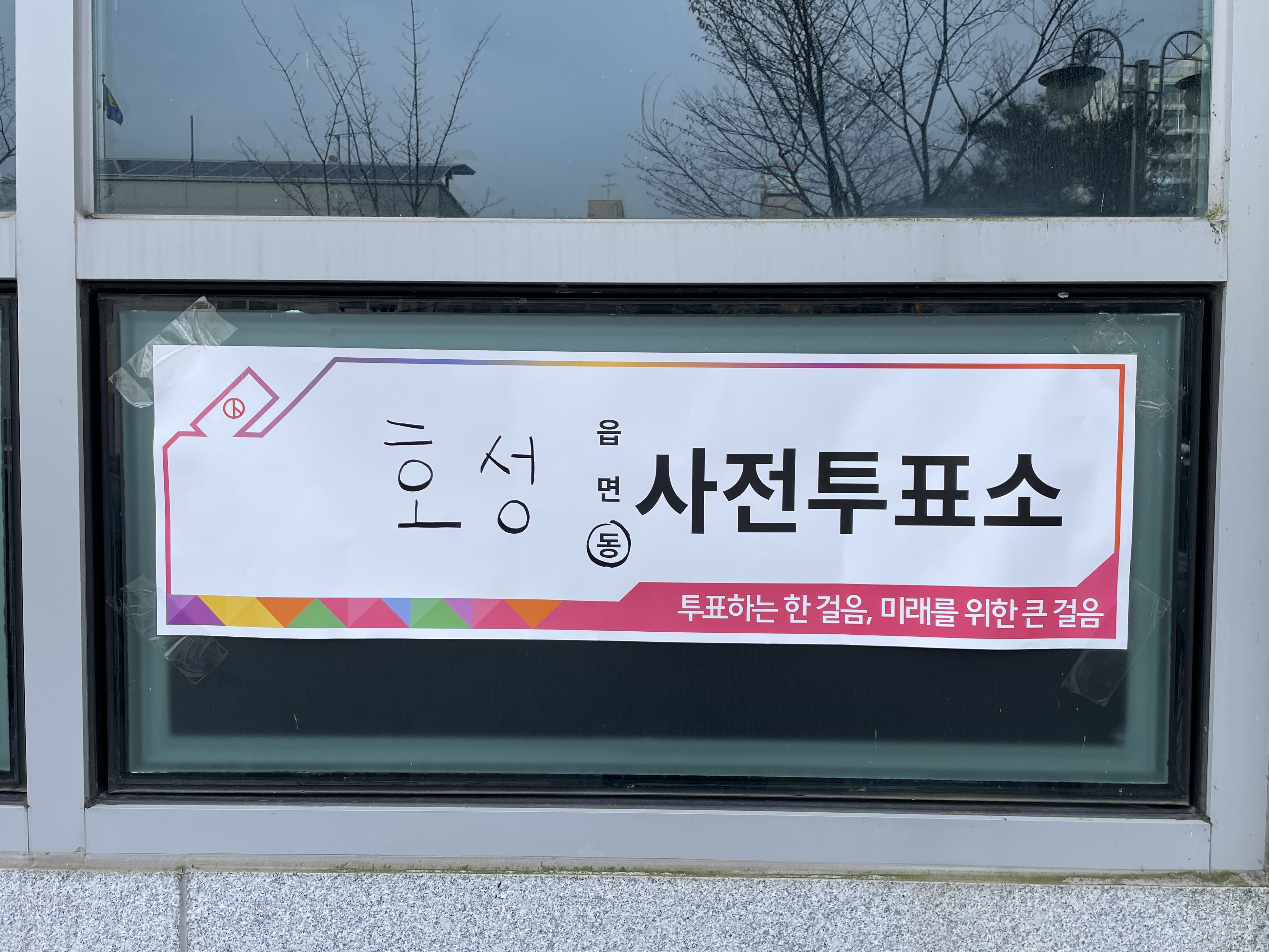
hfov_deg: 63.4
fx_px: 1026
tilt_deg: -2.4
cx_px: 658
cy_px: 486
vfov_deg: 49.7
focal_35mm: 28
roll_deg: -0.7
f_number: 1.6
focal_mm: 4.2
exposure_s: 1/1276
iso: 32
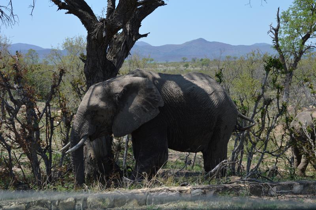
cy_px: 105
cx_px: 158
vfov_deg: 25.7
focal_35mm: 52
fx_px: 460
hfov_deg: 37.9
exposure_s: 1/200
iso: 100
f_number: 7.1
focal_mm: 35
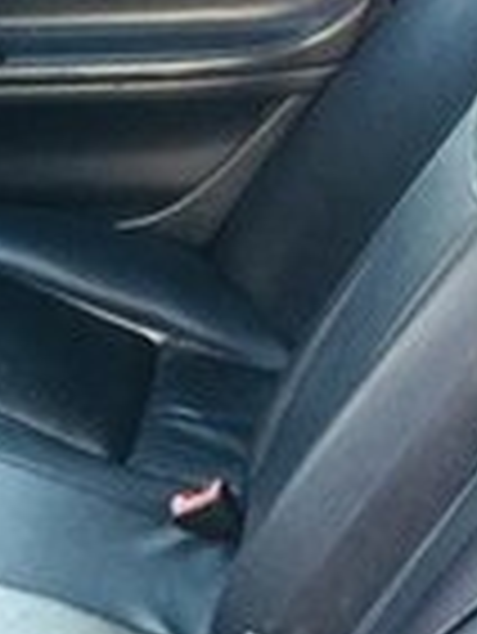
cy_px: 814
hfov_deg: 14.0
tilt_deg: -36.4
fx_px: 1871
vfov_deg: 18.0
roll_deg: +7.8
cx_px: -135
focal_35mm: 102
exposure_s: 1/33
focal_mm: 4.15
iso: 160
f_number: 2.2
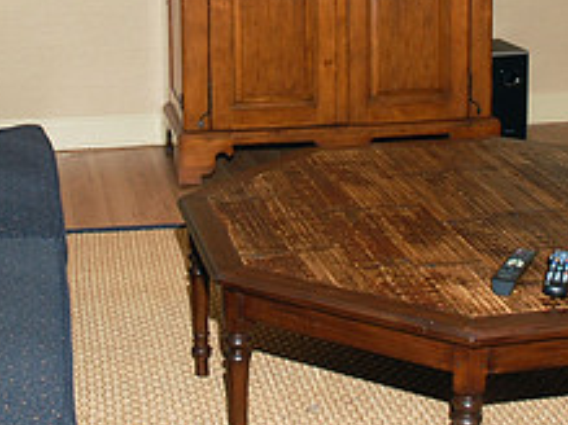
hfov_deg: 23.3
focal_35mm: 84
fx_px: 1378
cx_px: 275
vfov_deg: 17.0
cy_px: -34
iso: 200
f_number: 8
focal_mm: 22
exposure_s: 1/125
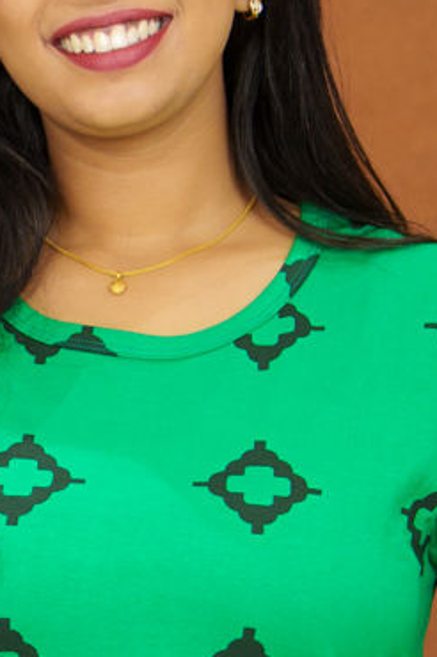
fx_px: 5053
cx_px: -63
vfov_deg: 7.3
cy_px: 930
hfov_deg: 4.9
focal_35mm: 277
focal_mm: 50
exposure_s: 1/200
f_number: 2
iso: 400
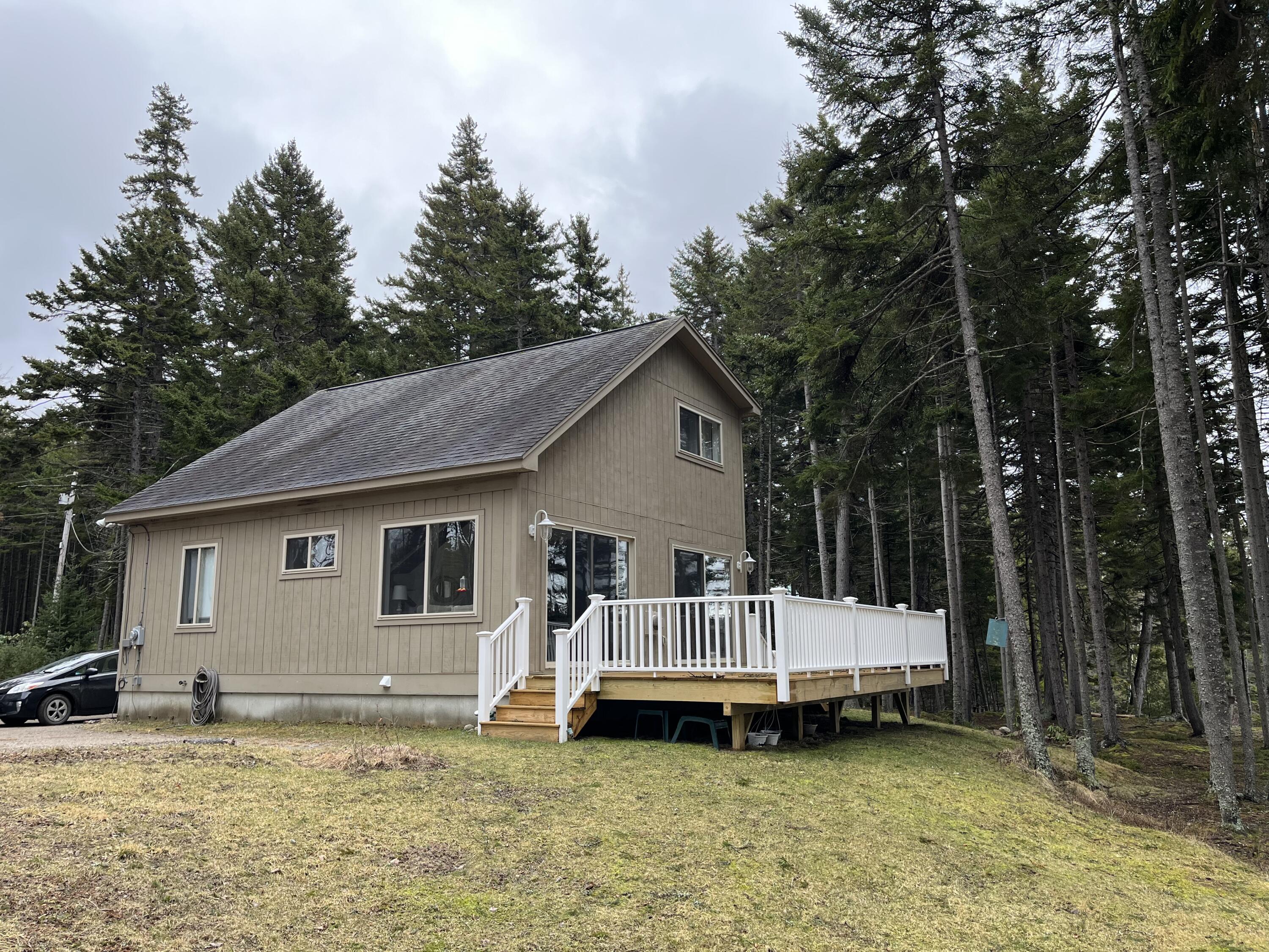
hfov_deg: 67.3
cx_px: 634
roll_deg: +0.4
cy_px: 476
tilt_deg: +9.7
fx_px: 953
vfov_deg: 53.1
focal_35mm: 26
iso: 50
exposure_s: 1/858
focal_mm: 5.1
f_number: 1.6
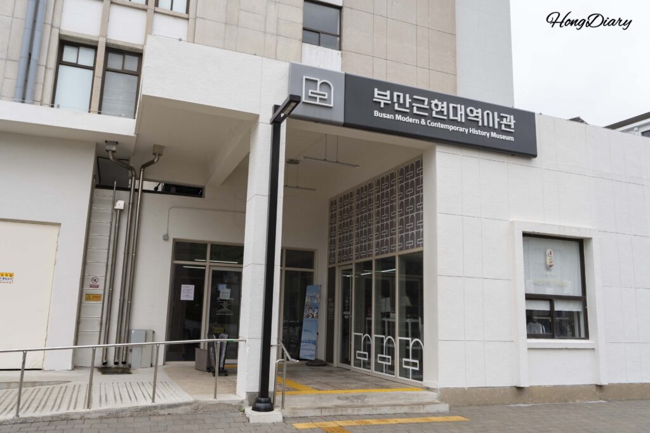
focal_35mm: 30
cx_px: 325
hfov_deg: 61.9
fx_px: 542
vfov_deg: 43.6
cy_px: 216
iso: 100
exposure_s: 1/125
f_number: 8
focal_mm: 30
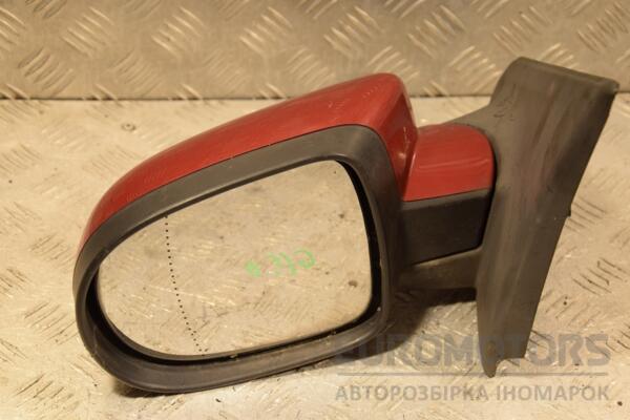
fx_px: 1365
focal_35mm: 78
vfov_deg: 17.5
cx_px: 315
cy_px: 210
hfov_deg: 26.0
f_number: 6.3
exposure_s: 1/160
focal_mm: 52
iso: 800
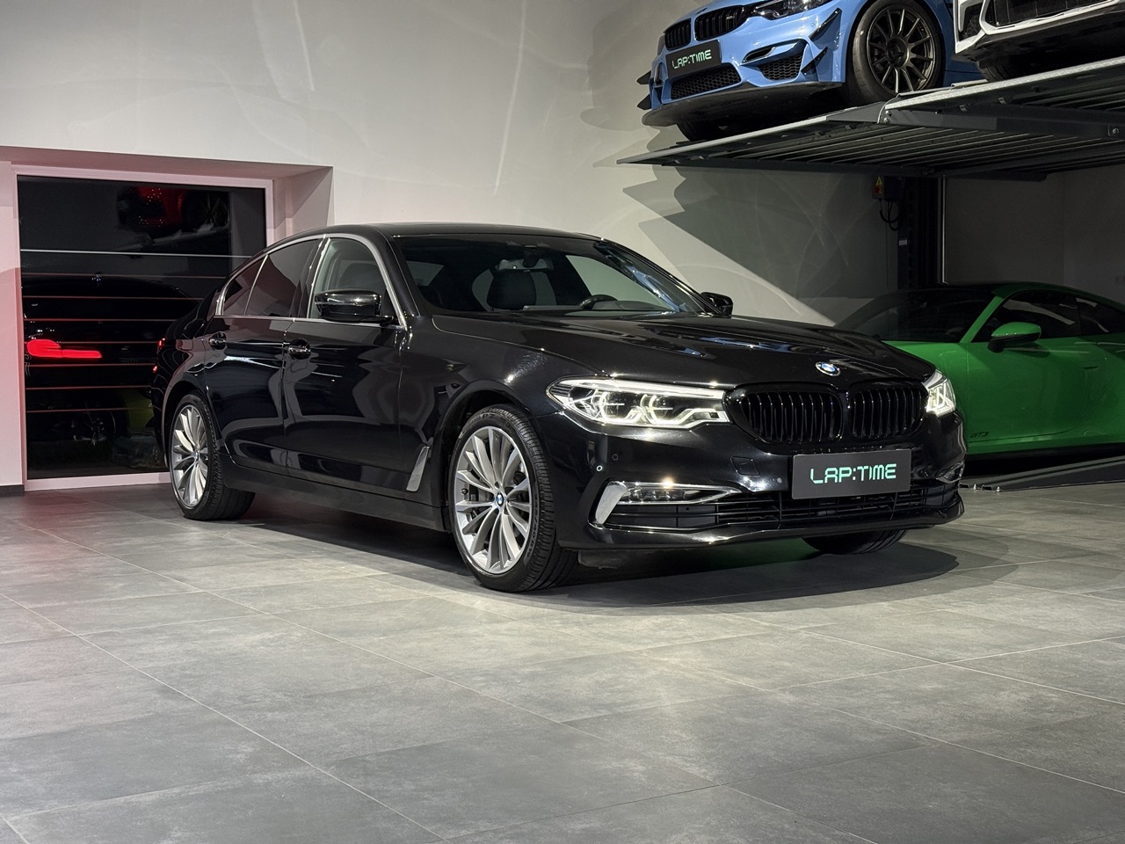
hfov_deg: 39.7
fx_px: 1560
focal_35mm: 48
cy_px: 422
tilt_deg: -2.5
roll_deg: +0.5
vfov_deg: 30.3
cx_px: 562
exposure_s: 1/56
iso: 250
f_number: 1.78
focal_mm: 6.76
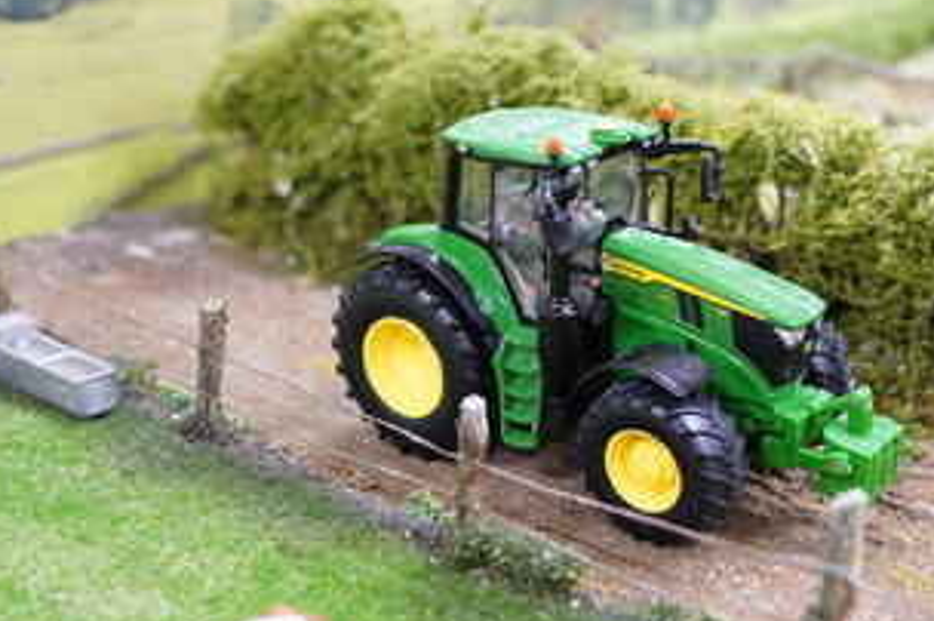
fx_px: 1322
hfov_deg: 38.4
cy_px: 389
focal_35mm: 51
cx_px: 633
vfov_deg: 26.3
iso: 800
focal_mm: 31
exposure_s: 1/15
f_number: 4
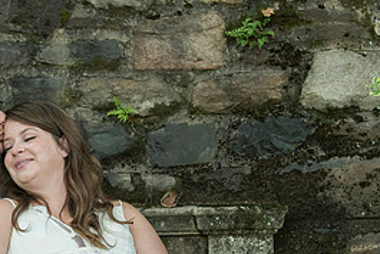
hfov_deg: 12.8
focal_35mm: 159
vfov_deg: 8.6
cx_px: 27
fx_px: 1679
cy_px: 185
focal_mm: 70
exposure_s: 1/125
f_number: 3.2
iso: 800
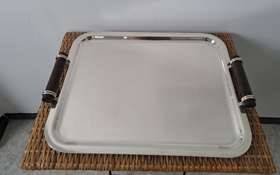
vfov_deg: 47.4
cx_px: 140
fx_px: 198
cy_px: 72
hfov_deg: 70.4
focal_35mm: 26
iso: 125
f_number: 1.8
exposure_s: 1/50
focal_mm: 5.23
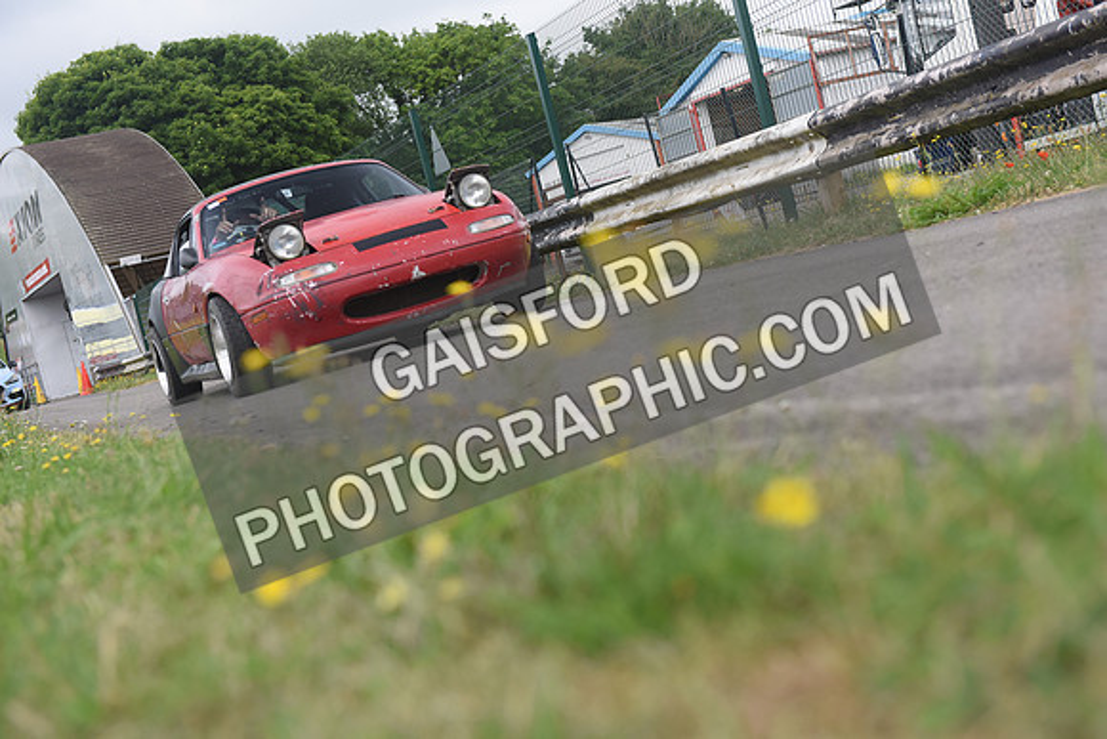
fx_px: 1722
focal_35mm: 56
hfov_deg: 35.6
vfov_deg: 24.2
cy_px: 370
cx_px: 554
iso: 1000
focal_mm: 56
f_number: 5
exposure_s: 1/1000
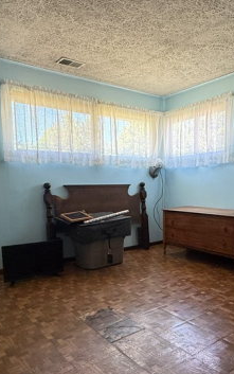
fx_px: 285
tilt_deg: -7.0
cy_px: 222
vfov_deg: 65.9
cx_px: 134
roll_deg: +0.8
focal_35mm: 28
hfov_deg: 44.5
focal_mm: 2.22
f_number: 2.2
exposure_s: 1/99
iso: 320
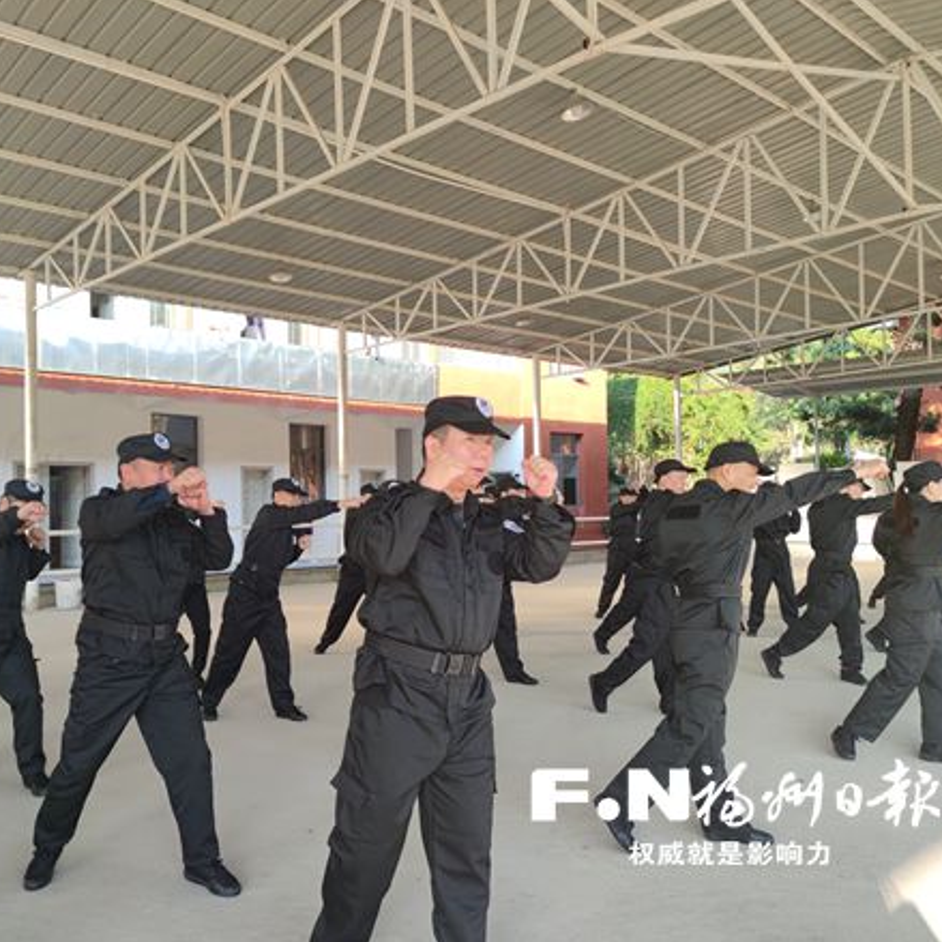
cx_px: 403
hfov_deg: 55.4
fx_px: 893
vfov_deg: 55.6
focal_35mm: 29
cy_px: 468
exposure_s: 1/183
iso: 50
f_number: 1.69
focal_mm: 6.72
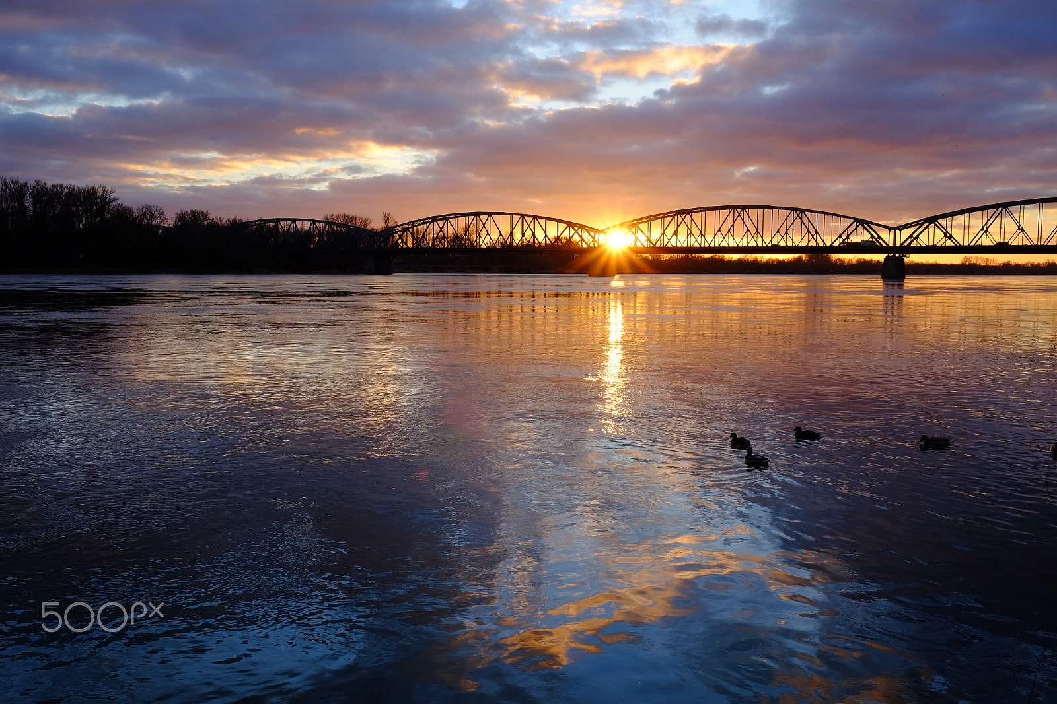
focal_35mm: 35
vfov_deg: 37.8
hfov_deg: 54.4
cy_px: 352
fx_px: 1027
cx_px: 528
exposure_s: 1/140
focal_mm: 23
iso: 400
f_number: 8
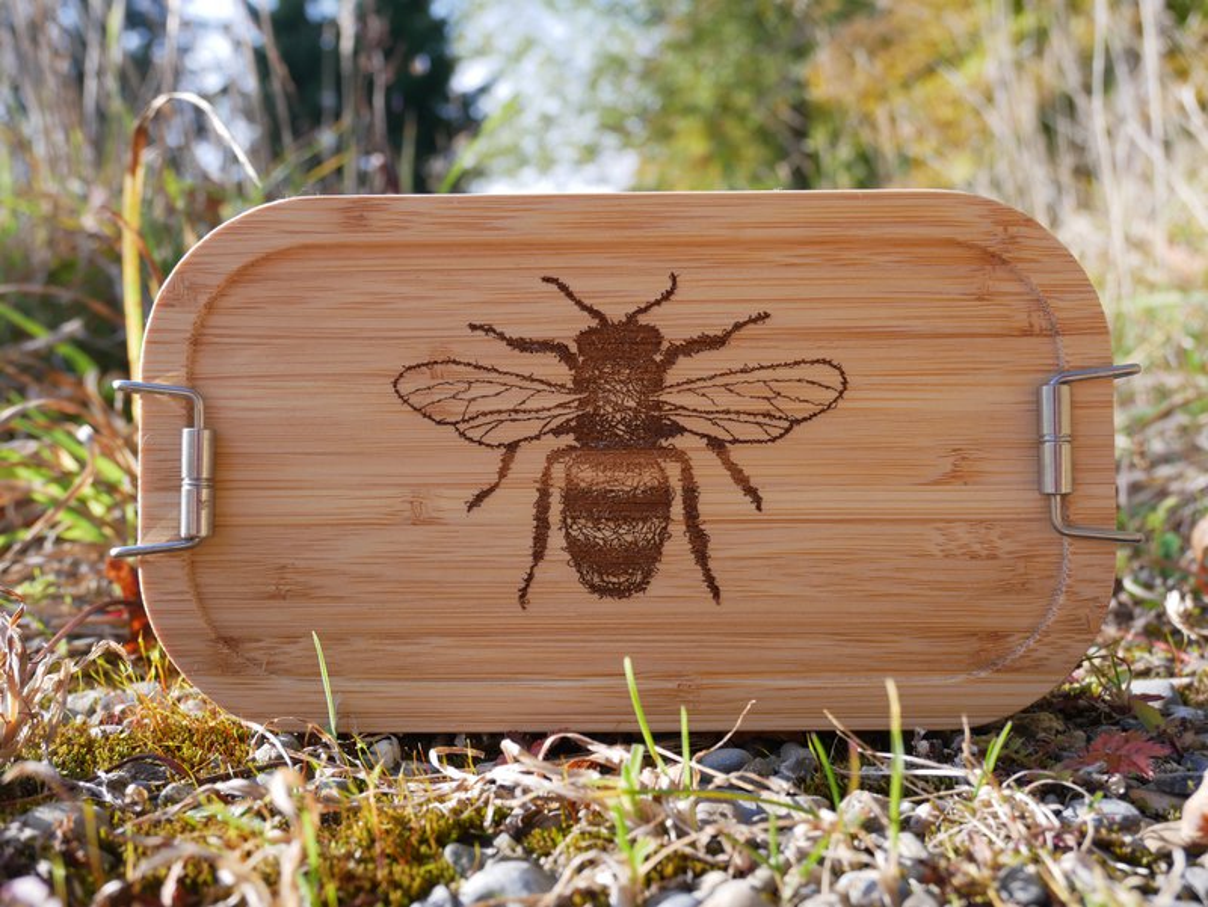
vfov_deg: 41.8
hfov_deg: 53.9
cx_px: 604
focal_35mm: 34
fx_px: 1187
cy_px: 454
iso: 200
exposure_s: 1/160
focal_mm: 17
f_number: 5.6
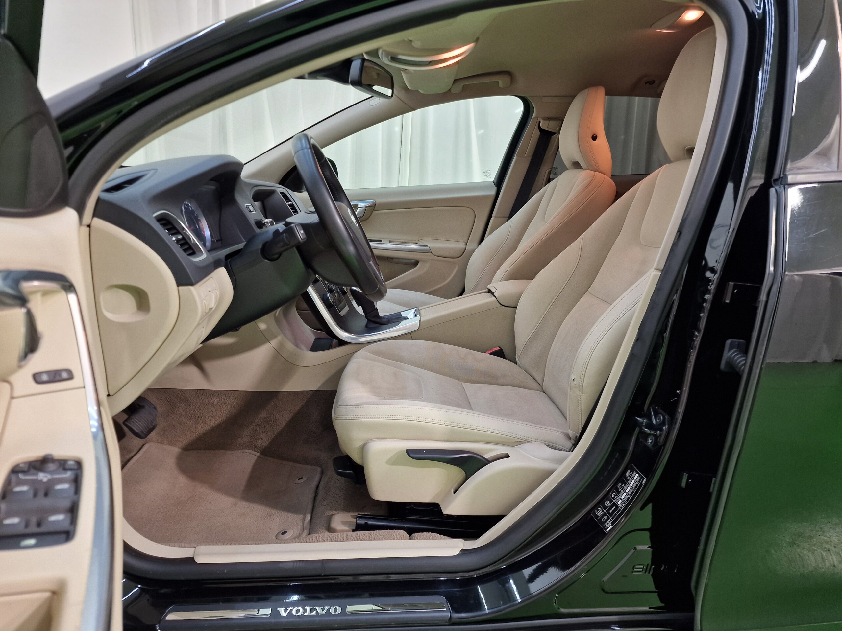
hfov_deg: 73.9
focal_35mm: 23
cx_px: 421
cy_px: 316
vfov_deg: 58.9
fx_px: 559
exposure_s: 1/50
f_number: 1.8
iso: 160
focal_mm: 6.4
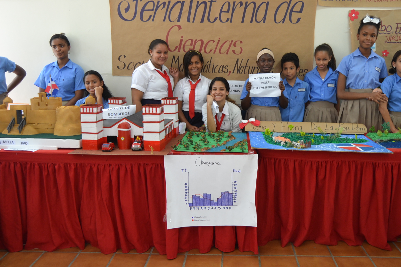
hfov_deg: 54.4
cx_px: 217
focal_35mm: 35
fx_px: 390
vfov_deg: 37.8
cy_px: 118
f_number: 4
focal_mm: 18
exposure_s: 1/60
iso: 400
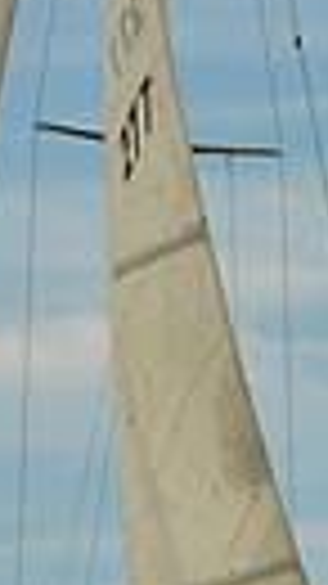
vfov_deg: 6.6
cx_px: 164
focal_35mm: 326
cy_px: 297
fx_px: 5047
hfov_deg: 3.7
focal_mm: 70
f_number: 9
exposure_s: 1/1000
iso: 200
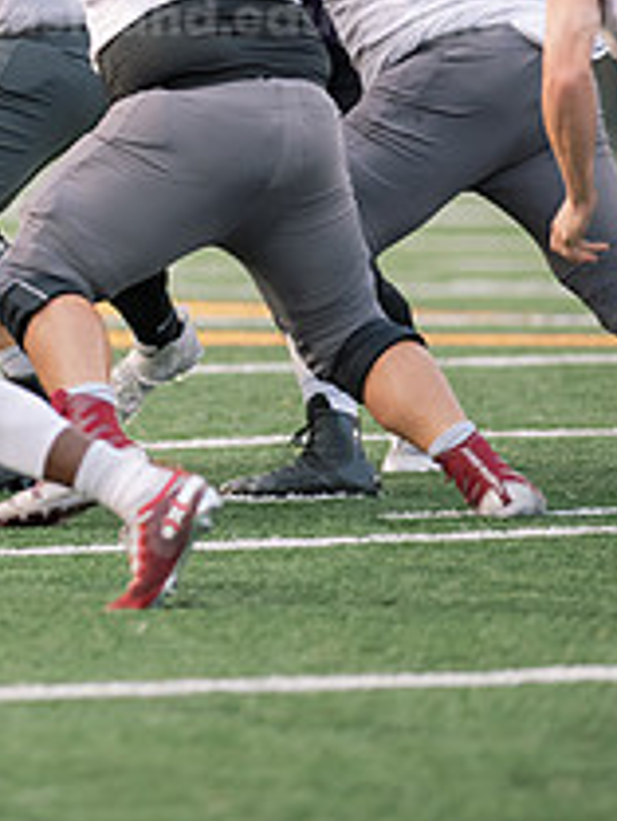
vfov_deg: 2.5
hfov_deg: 1.9
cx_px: -318
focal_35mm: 799
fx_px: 18969
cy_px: 100
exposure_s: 1/1000
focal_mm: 300
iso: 1250
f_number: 3.2
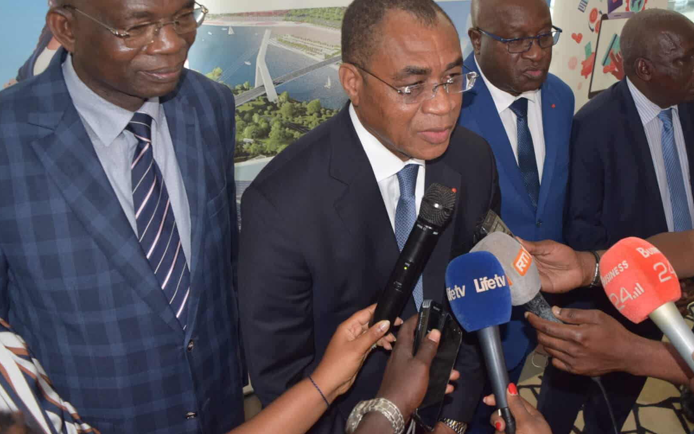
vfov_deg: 32.6
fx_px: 738
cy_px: 156
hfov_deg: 50.1
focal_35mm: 39
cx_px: 410
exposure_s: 1/100
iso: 800
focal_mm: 20
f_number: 5
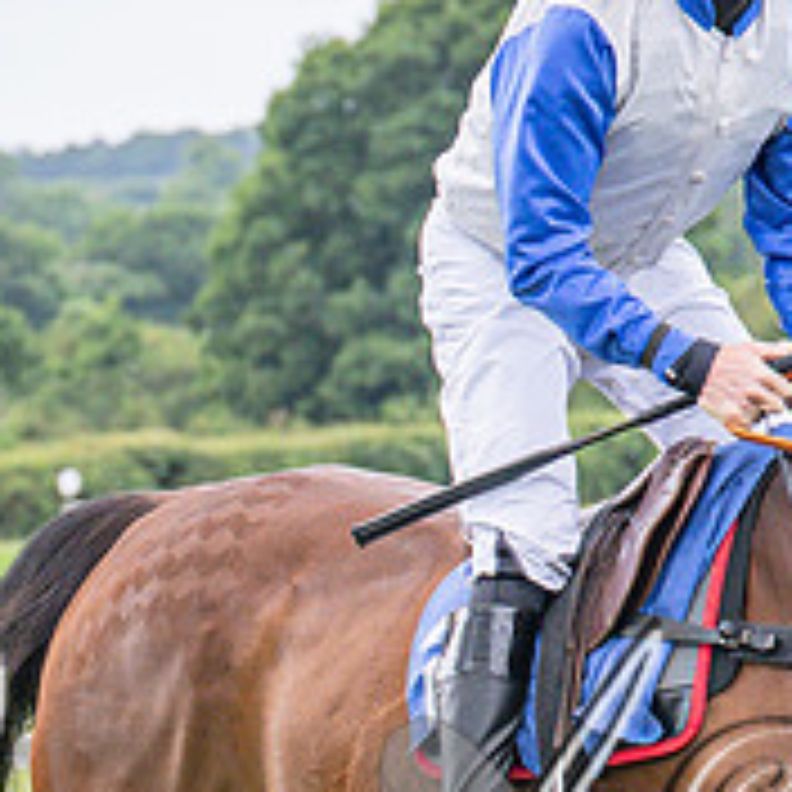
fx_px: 12477
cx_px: 67
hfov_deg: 3.6
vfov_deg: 3.6
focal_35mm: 482
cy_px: 622
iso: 400
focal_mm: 70
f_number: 4
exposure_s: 1/1600
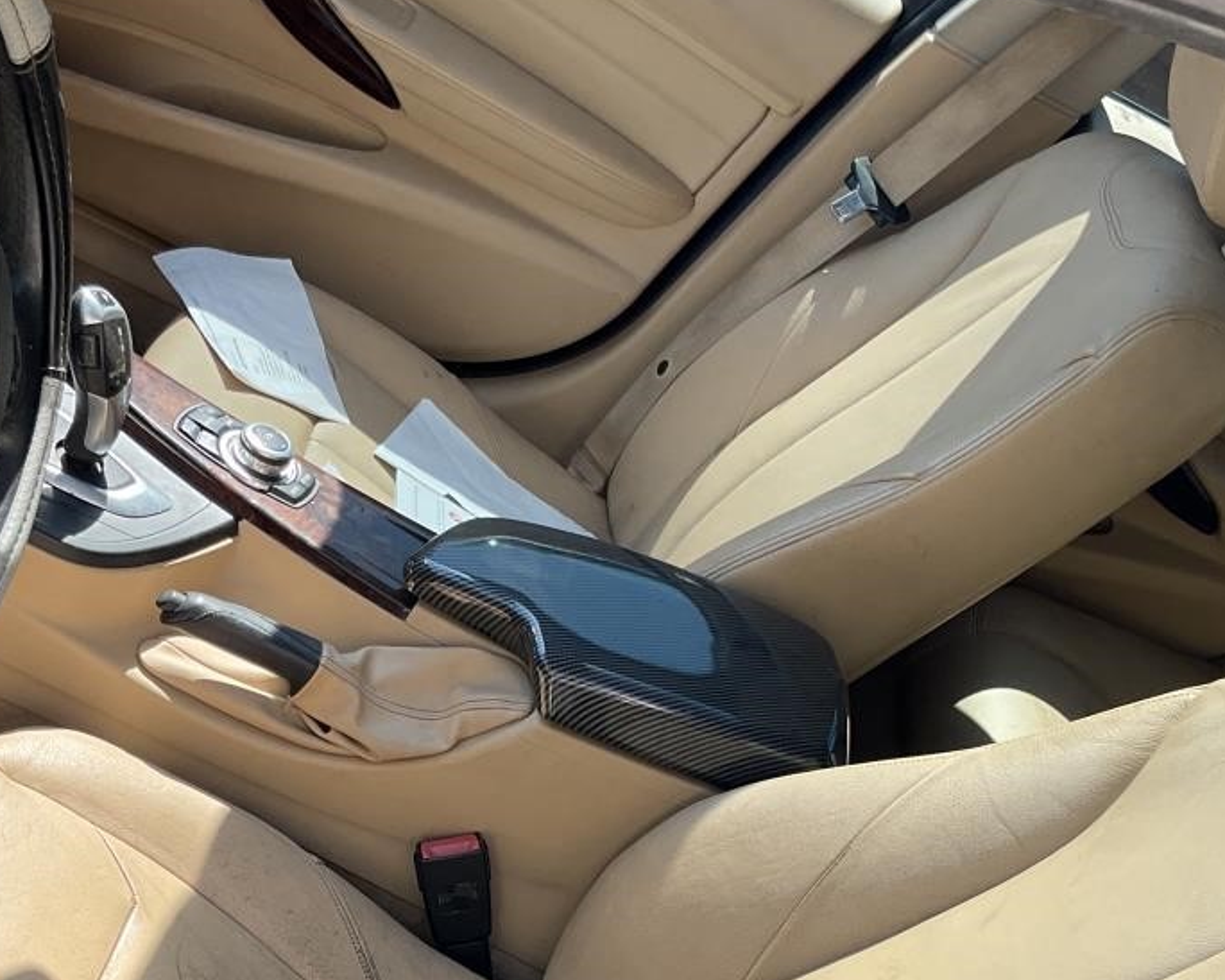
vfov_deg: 27.8
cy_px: 837
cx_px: 577
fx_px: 1921
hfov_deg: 35.4
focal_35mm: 53
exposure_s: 1/284
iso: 16
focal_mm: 3
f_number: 1.8
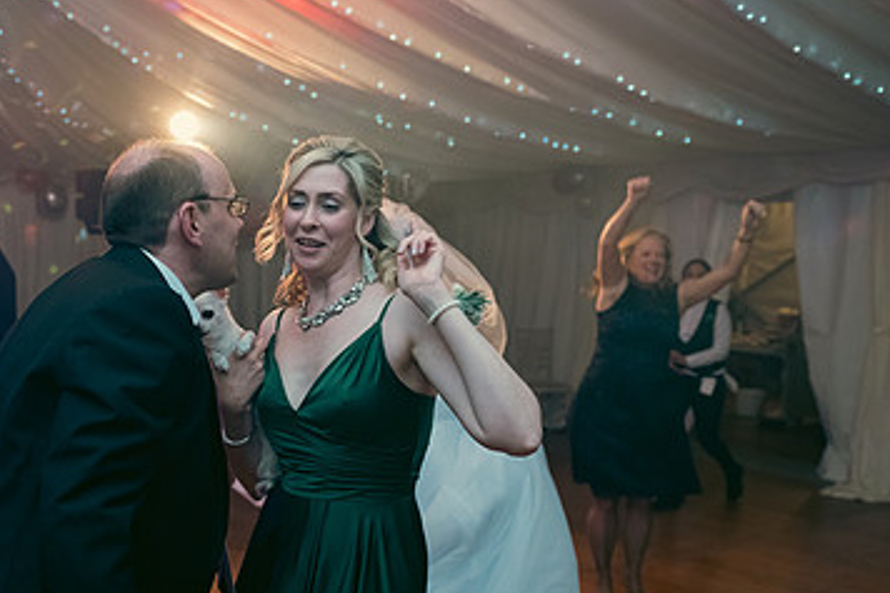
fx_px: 1087
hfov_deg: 44.0
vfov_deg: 30.3
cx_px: 315
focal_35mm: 44
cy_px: 389
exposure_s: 1/160
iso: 800
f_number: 3.5
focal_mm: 27
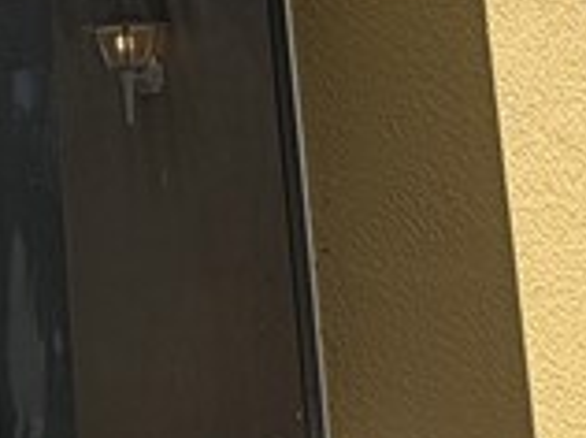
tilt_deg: +11.7
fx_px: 1538
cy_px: -104
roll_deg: +3.0
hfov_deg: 21.2
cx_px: 82
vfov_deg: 15.5
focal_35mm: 91
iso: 20
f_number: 2.2
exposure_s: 1/853
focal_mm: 2.22
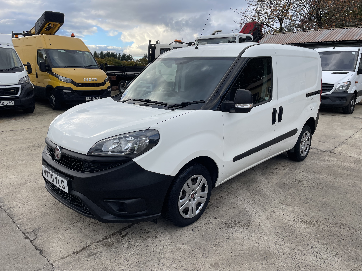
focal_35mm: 26
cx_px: 181
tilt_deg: -12.3
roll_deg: -1.3
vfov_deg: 53.1
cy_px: 136
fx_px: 272
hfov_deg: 67.3
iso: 32
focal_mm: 4.2
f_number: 1.6
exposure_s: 1/703
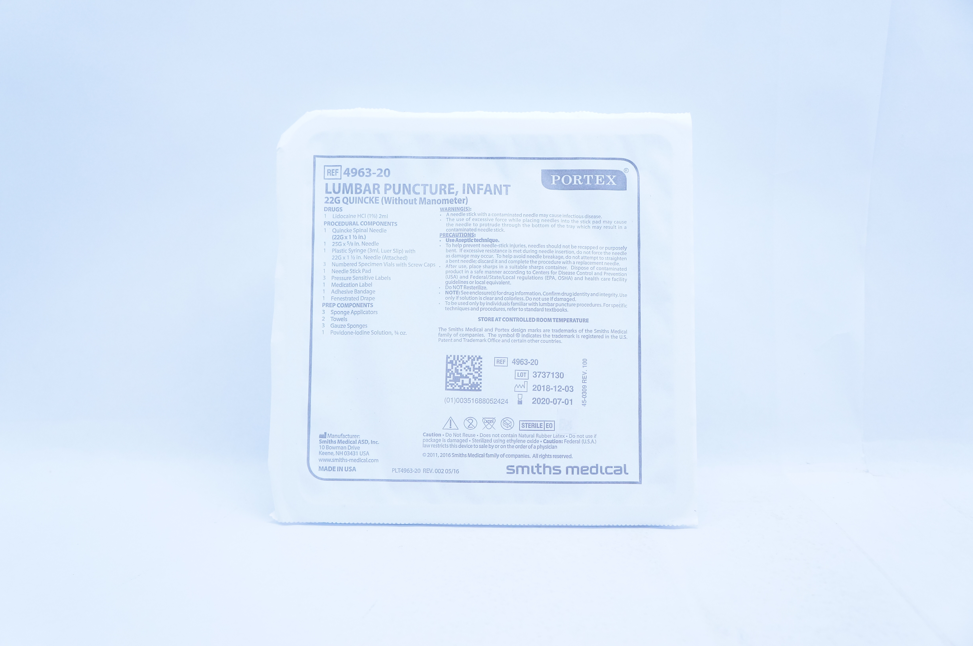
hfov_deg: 53.2
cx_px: 486
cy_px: 323
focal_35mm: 36
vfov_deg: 36.8
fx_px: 972
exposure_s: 1/200
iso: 800
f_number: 4.5
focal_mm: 24
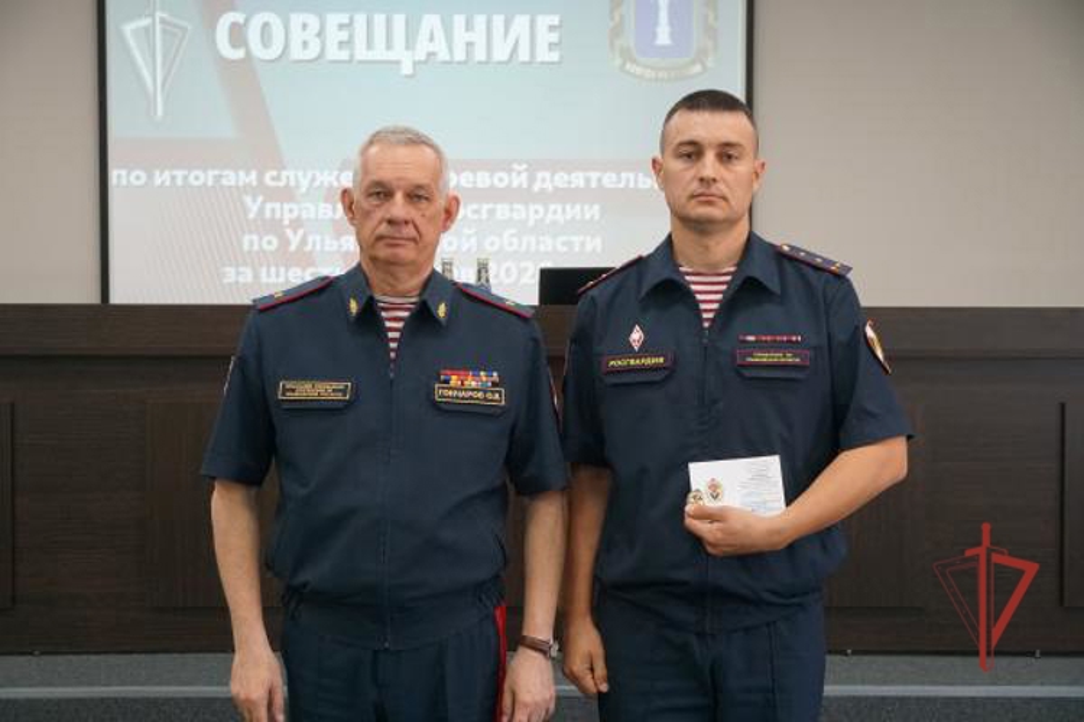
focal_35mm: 51
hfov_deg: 38.9
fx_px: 1536
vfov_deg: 26.5
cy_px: 361
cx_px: 542
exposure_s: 1/160
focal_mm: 34
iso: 2000
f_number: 4.5
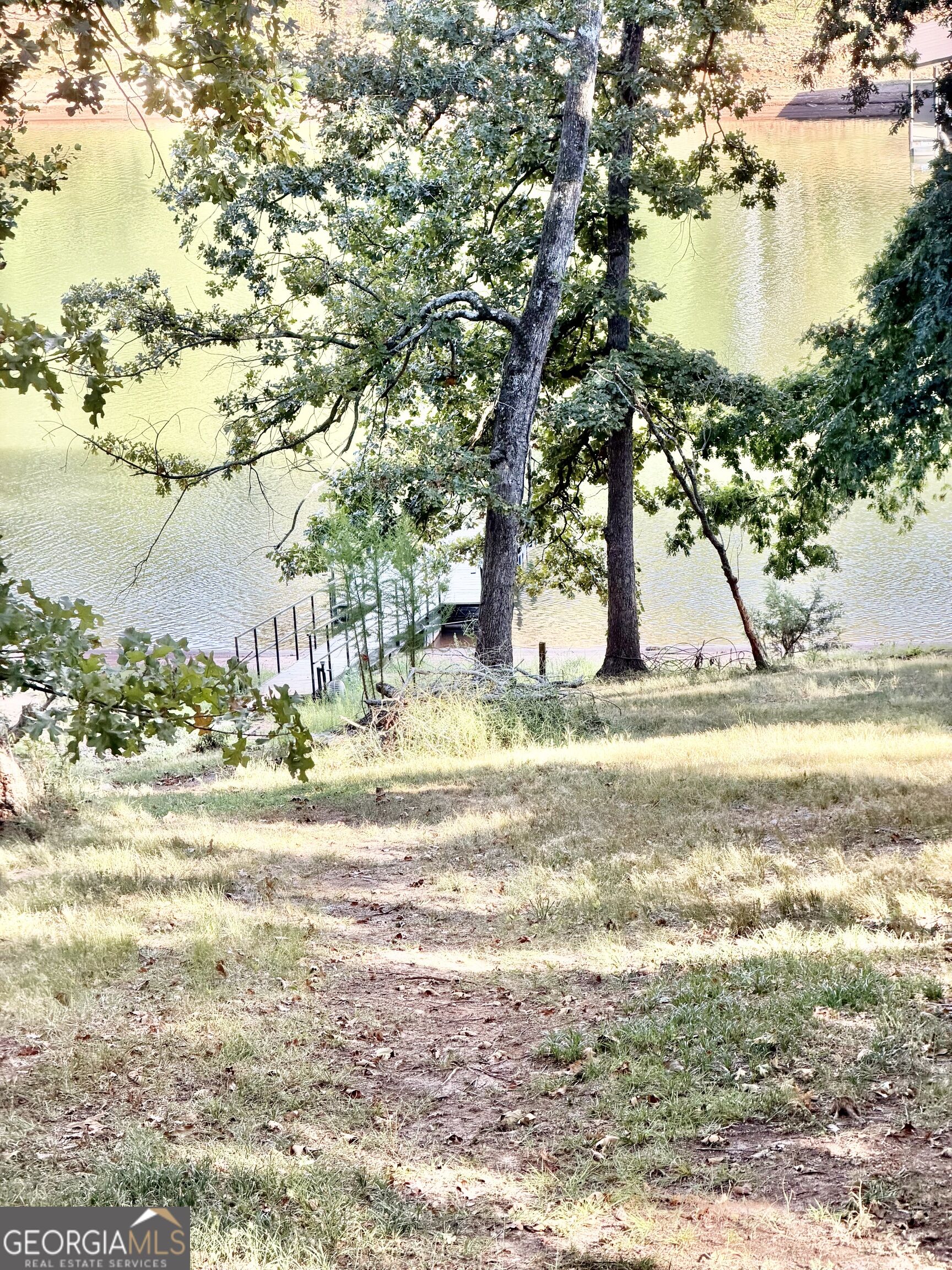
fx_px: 3667
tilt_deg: -15.7
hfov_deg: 14.8
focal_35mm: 100
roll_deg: +2.8
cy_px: 635
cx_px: 476
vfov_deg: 19.6
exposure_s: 1/121
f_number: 2.8
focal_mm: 16.89
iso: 80
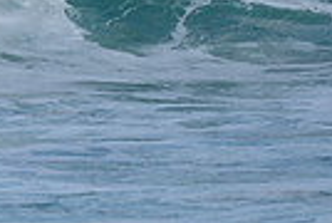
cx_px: -330
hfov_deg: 0.8
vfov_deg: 0.5
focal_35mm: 2642
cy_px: -100
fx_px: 24419
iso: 160
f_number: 5.6
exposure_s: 1/1250
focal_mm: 500
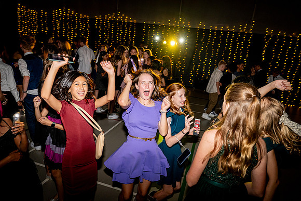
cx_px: 150
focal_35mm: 26
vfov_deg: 49.6
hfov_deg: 69.4
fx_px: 217
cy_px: 100
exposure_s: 1/100
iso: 1250
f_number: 4
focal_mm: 26
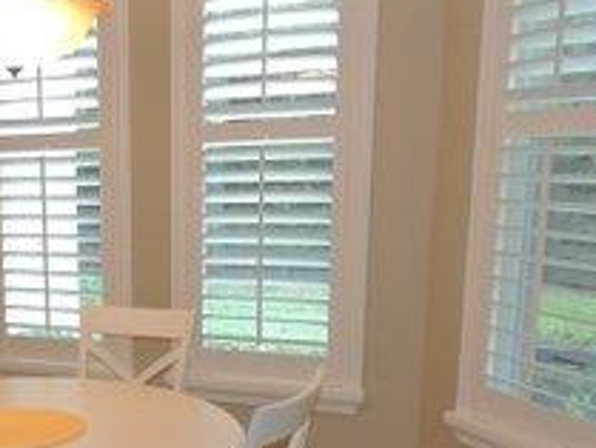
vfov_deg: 25.9
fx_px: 948
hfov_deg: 32.2
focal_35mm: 55
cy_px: 388
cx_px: 0
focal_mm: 4.3
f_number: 3
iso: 220
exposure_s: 1/40
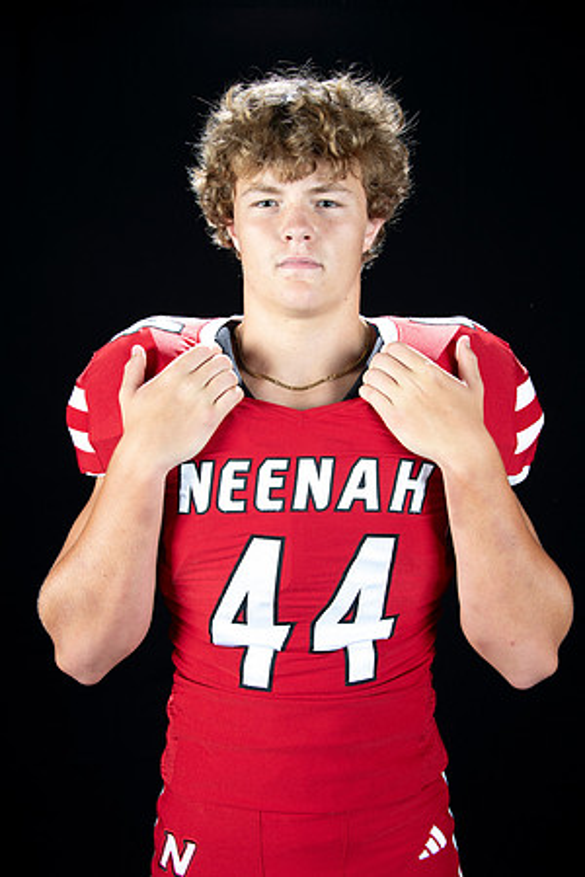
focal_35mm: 48
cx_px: 292
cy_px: 438
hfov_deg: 28.1
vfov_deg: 41.1
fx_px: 1170
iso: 320
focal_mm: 48
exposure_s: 1/160
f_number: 9
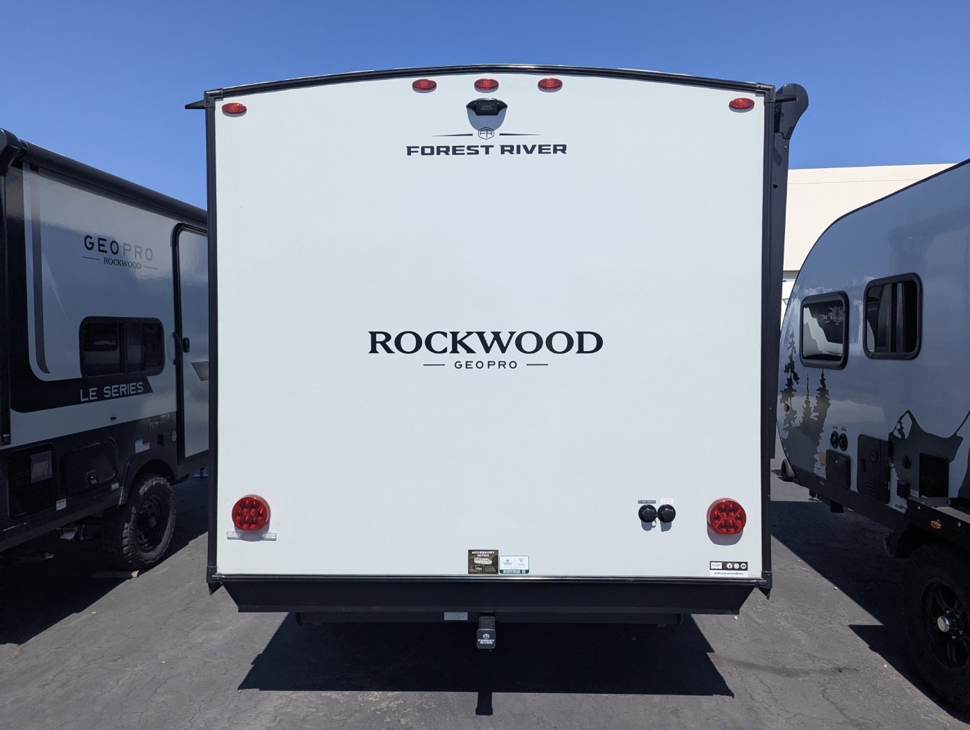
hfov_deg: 71.5
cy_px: 365
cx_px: 485
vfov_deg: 56.9
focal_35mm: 24
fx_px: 673
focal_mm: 6.81
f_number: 1.85
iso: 82
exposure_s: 1/4049
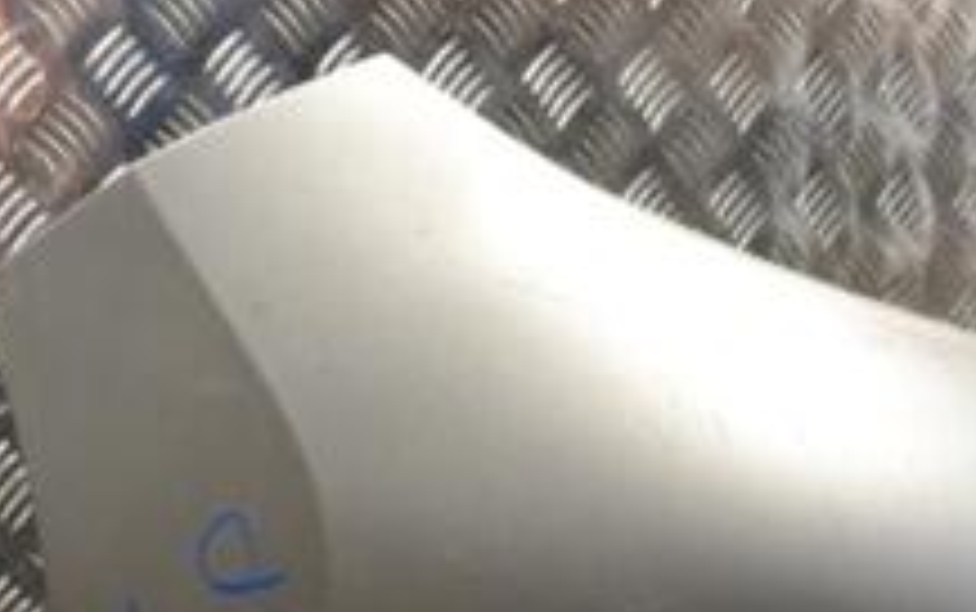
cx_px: 787
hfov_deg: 18.7
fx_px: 2928
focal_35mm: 110
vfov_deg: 11.7
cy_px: 734
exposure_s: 1/250
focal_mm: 26
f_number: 8
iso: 3200
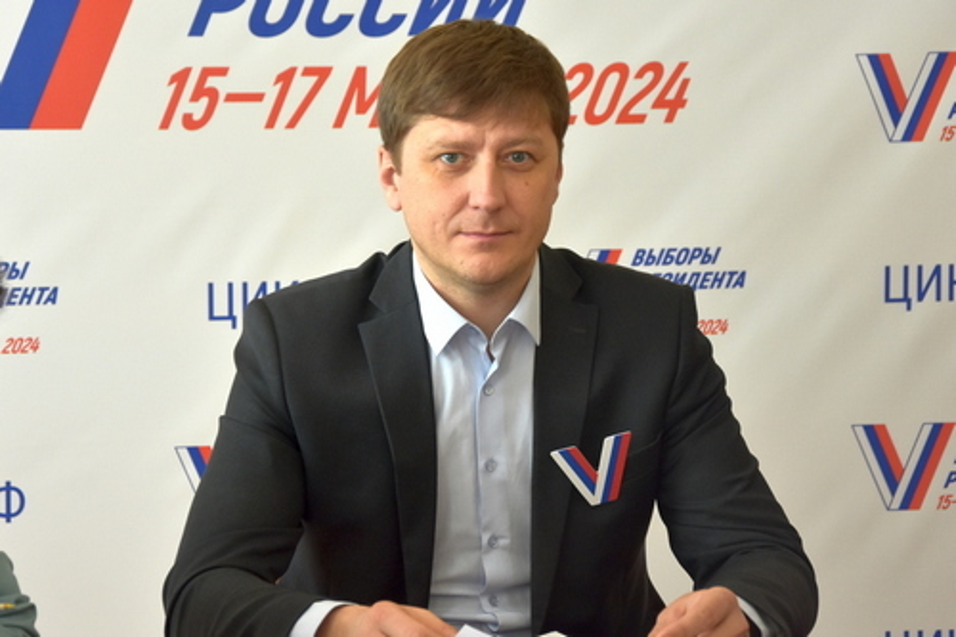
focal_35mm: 112
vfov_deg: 12.2
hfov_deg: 18.2
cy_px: 318
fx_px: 2986
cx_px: 478
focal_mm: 75
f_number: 5.3
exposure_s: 1/400
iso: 800
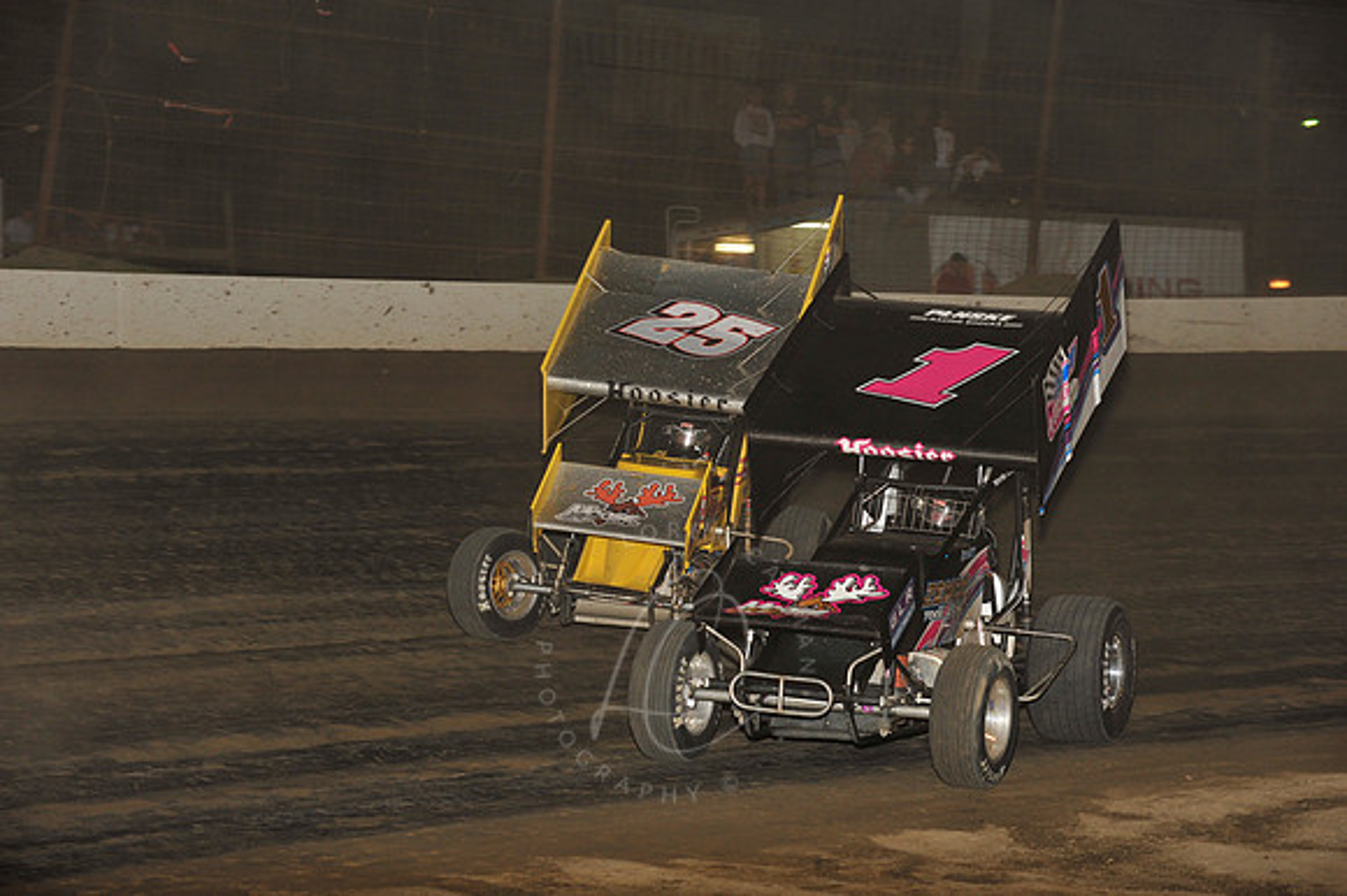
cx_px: 674
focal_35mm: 112
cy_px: 448
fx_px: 4188
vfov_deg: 12.2
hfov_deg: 18.3
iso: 800
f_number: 6.3
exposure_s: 1/320
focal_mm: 112
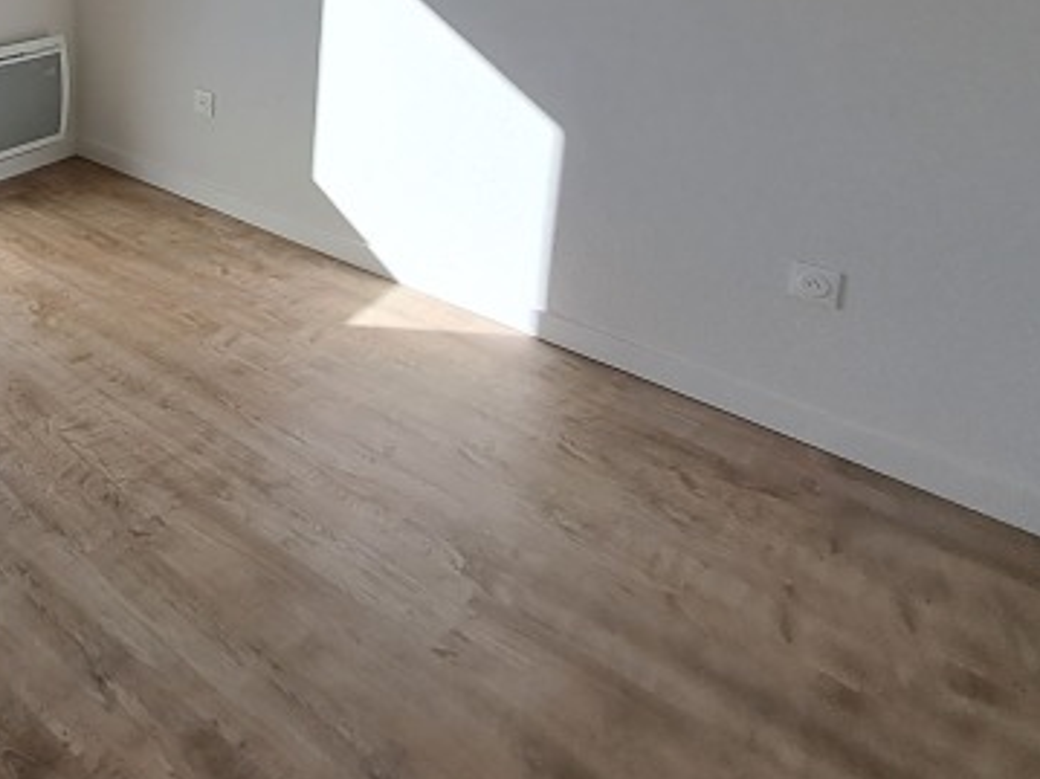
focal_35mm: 29
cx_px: 101
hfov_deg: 53.8
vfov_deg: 40.7
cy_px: -38
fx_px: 871
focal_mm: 1.42
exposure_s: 1/706
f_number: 2.2
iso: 40
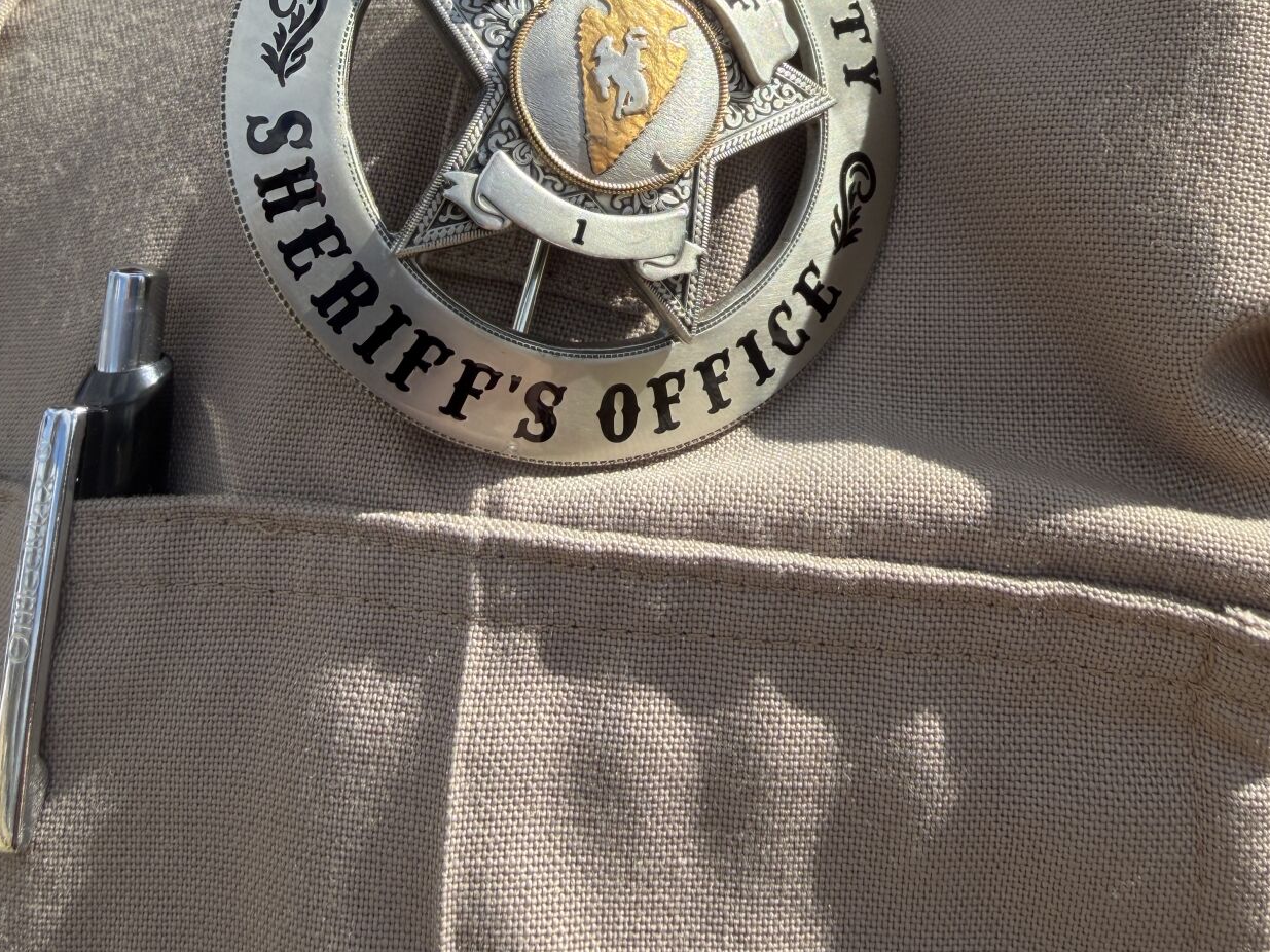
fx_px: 1284
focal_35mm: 35
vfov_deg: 39.9
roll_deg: +7.4
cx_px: 633
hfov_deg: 52.6
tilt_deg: -8.4
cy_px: 278
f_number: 2.2
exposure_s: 1/894
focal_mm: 2.22
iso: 25
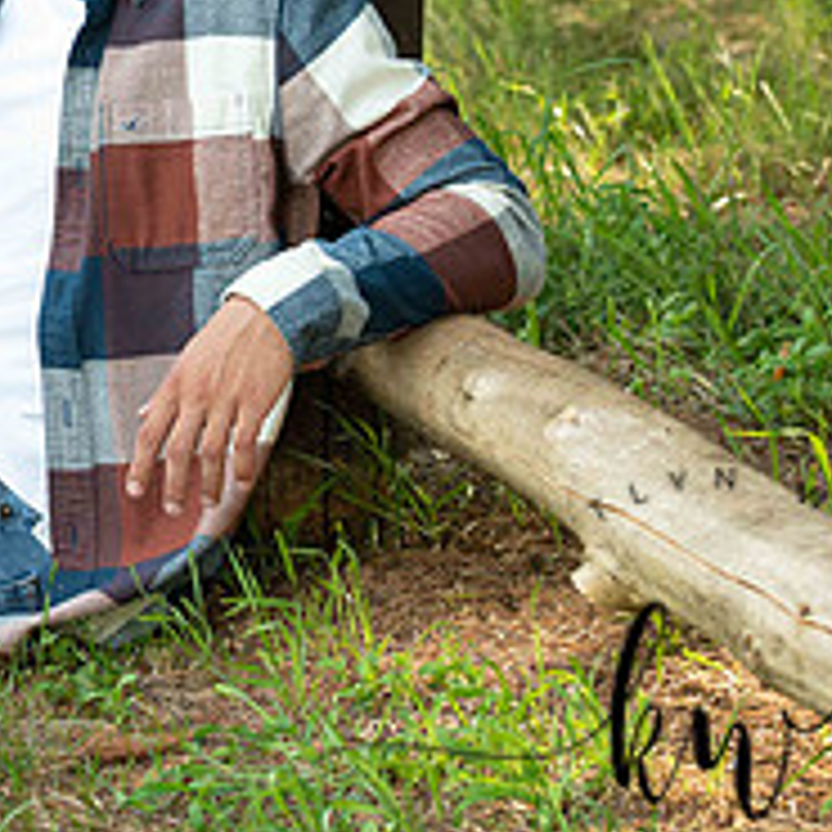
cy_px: 137
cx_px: -180
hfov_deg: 9.2
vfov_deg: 9.3
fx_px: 5085
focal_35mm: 187
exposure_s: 1/200
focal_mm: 70
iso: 400
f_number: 5
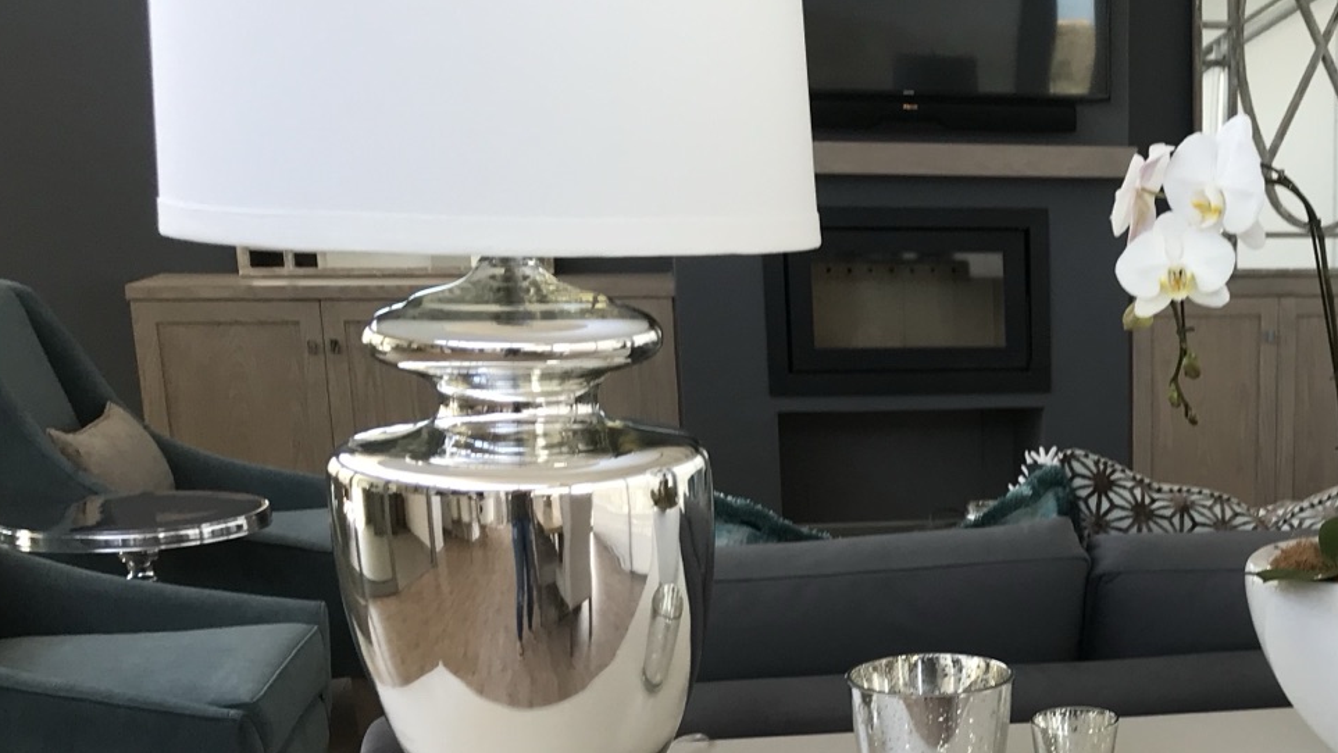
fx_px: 2023
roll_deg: +0.4
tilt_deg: -15.7
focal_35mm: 57
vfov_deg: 20.6
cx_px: 1235
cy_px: 707
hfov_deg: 34.3
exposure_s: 1/100
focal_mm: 3.99
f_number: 1.8
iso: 25
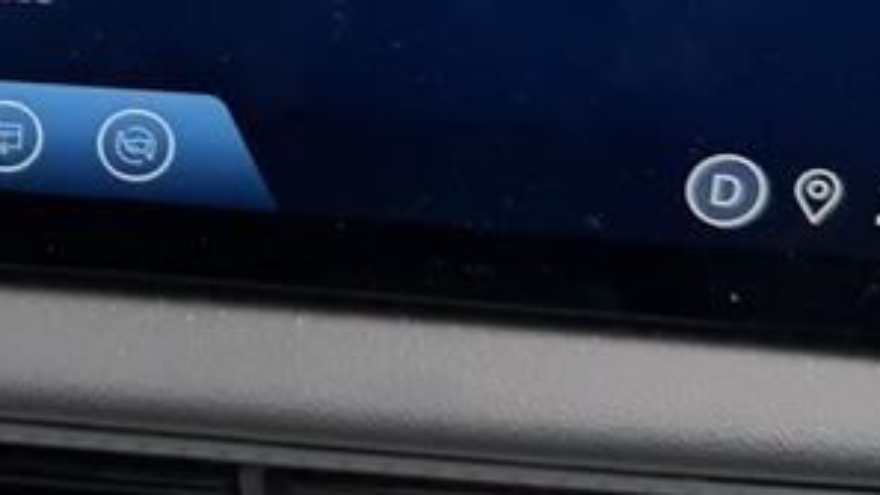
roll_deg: -5.6
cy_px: -190
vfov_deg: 12.9
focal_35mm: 90
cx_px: -193
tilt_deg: -14.0
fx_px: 2100
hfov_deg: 21.8
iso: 100
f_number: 1.78
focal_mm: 6.76
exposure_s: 1/121
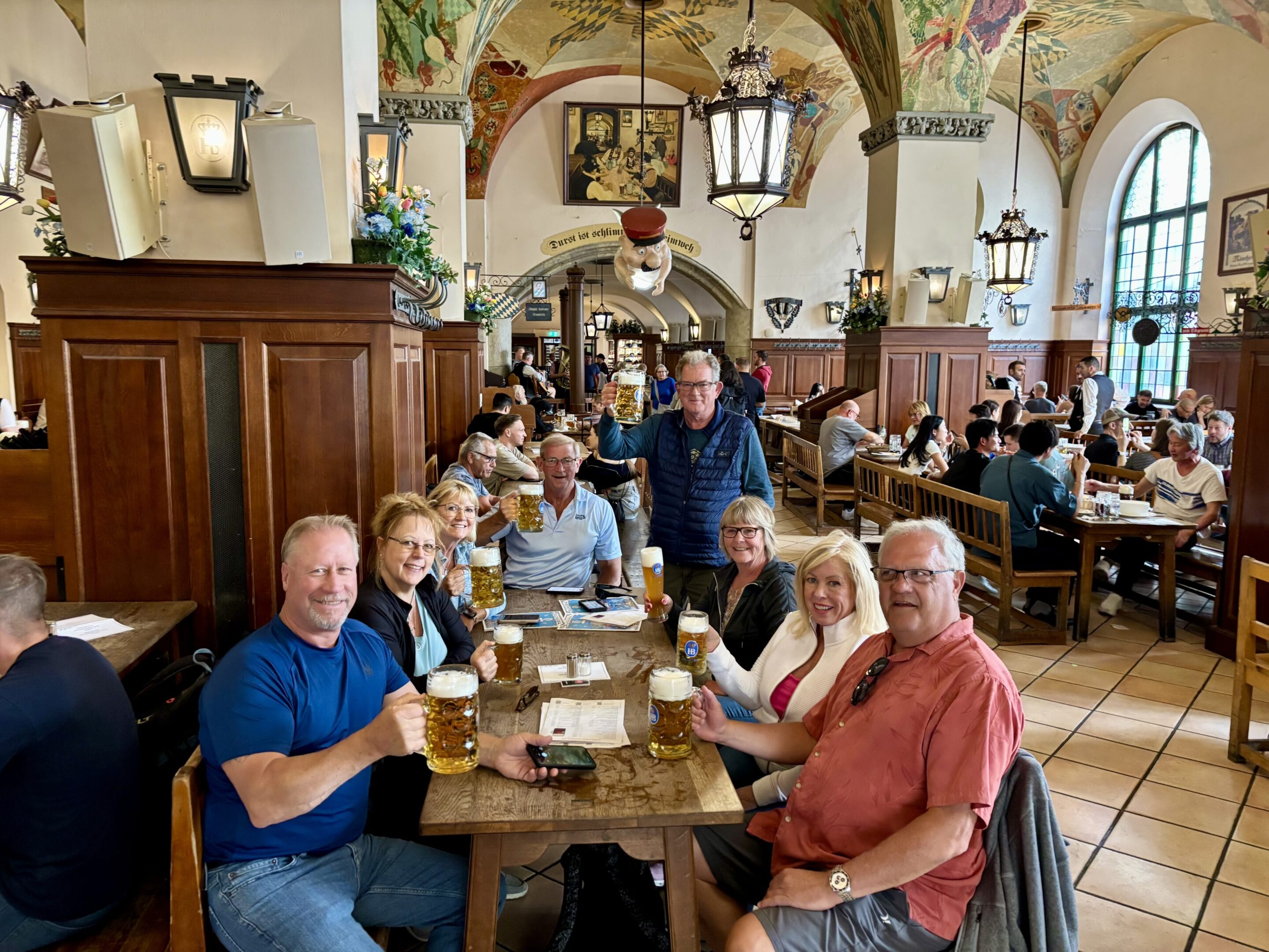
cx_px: 634
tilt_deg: -8.6
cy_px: 476
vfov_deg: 53.1
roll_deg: -0.1
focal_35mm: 26
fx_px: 953
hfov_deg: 67.3
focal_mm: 5.96
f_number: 1.6
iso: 320
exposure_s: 1/50
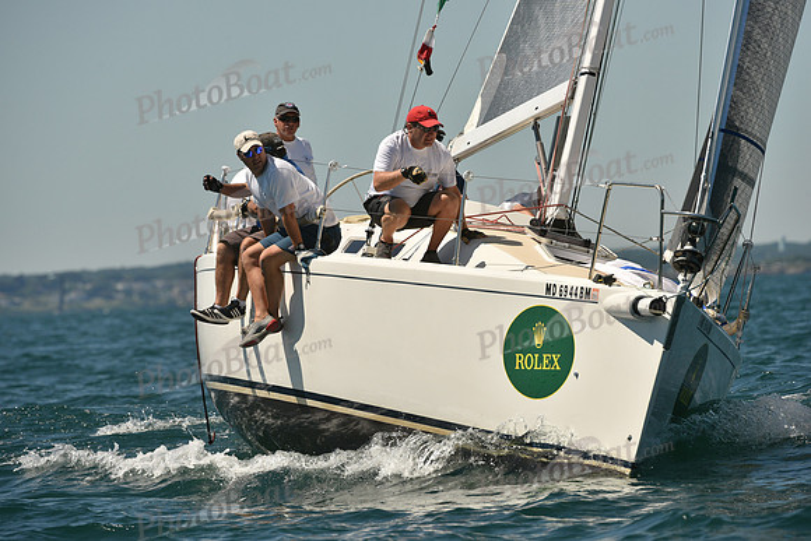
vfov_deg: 3.6
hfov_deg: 5.4
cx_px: 406
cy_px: 270
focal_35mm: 380
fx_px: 8562
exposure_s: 1/1250
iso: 250
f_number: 8
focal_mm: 380
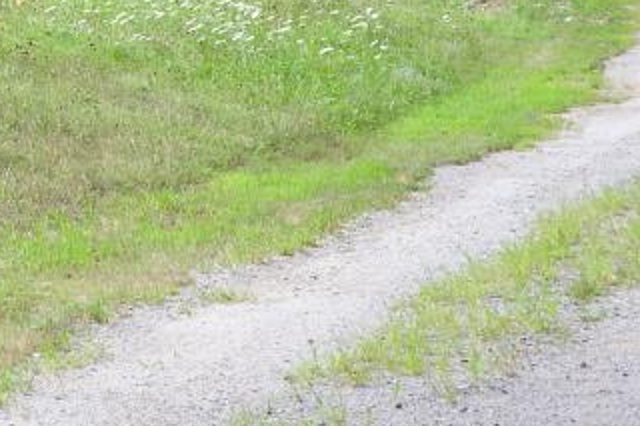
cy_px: -184
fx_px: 4140
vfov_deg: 5.8
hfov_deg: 8.7
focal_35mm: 233
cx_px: -188
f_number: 4.5
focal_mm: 12.5
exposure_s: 1/125
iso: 100
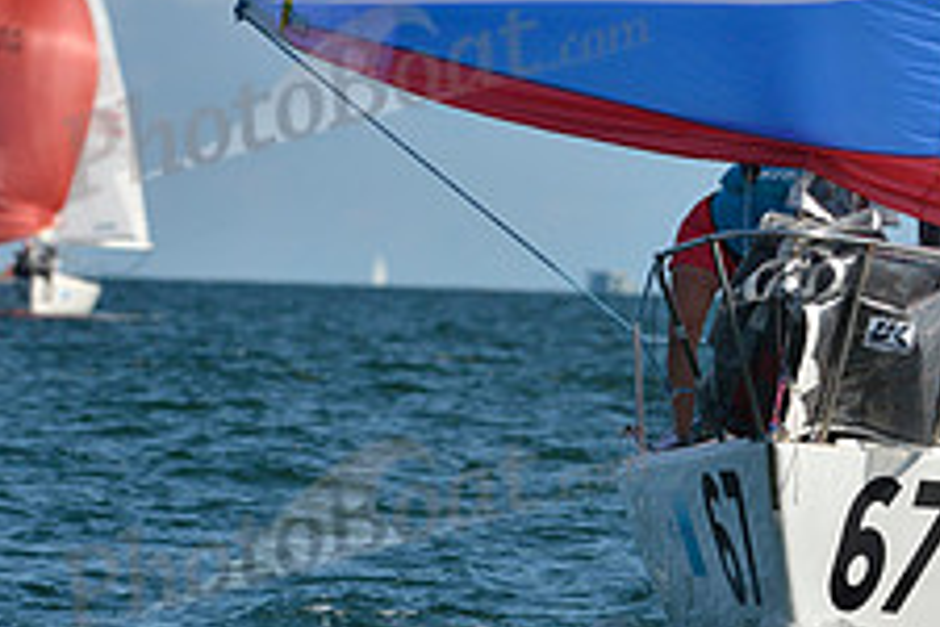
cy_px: 249
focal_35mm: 721
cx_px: 869
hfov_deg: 2.9
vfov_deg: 1.9
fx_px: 18825
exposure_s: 1/1250
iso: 200
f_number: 7.1
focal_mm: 280
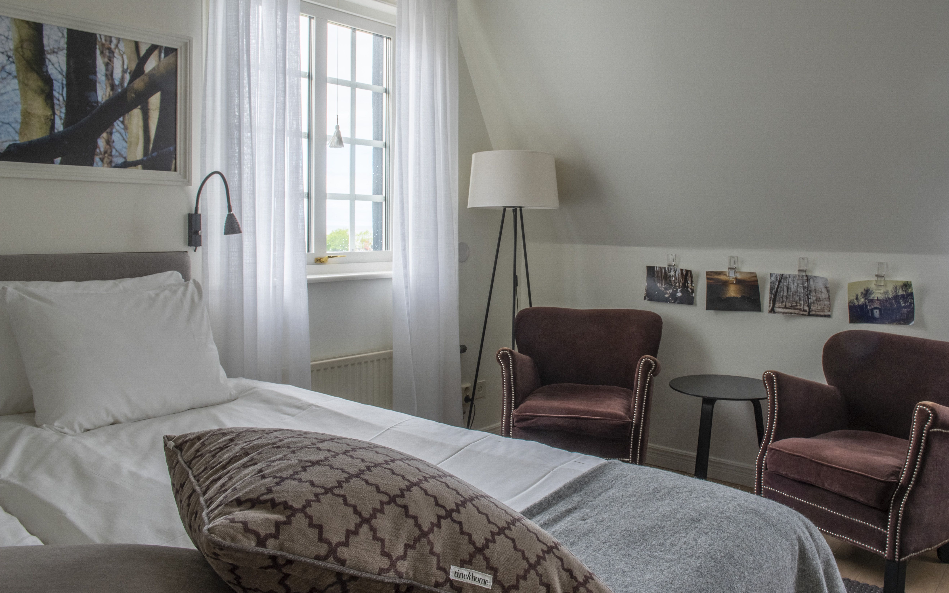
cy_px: 251
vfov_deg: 44.4
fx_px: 724
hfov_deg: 66.2
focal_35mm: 28
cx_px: 539
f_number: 11
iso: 250
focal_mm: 24
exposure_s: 1/60
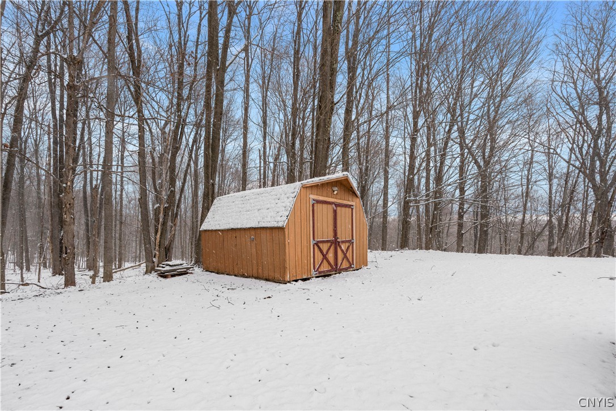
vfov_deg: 73.7
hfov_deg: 96.7
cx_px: 308
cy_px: 206
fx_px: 274
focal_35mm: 16
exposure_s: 1/250
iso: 250
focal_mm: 16
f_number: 8
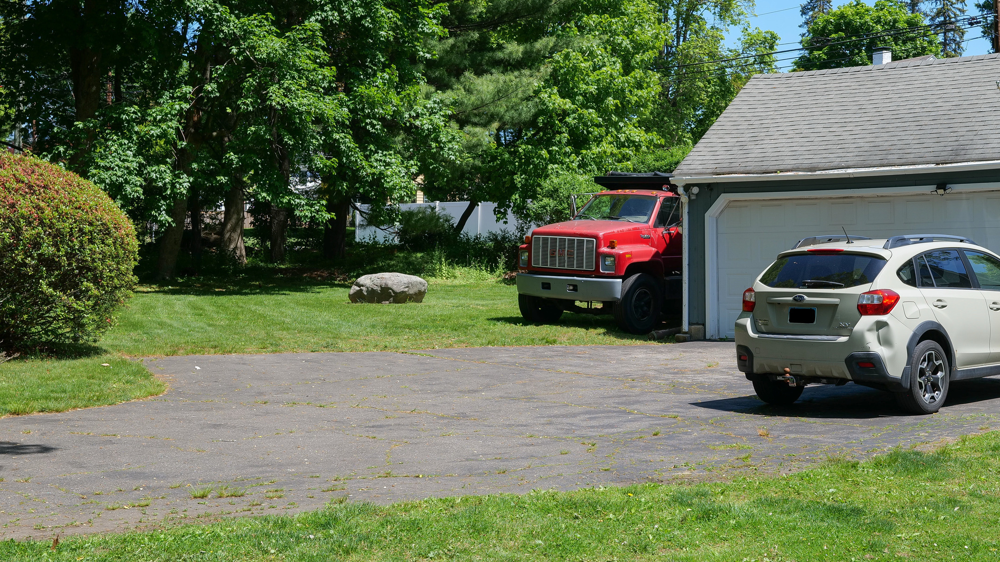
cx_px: 588
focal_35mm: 56
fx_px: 1485
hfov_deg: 37.1
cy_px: 218
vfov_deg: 21.4
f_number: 9
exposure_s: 1/100
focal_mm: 38
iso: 100
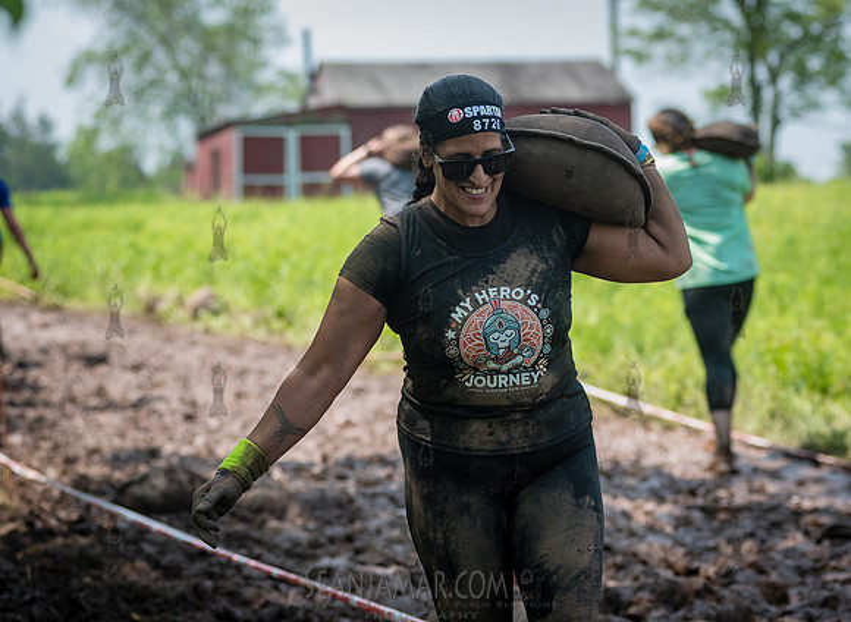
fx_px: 2857
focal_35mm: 117
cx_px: 486
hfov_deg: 16.9
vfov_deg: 12.4
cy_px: 325
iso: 500
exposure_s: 1/1600
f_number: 4
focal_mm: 105
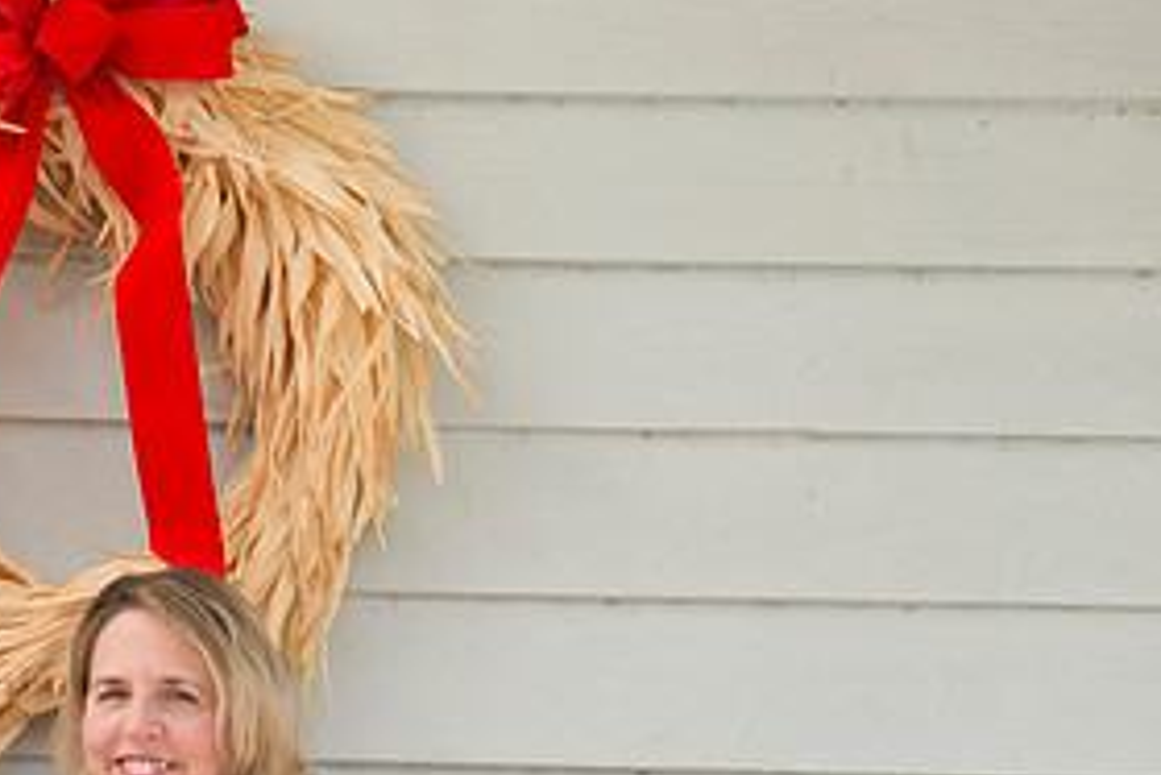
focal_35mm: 393
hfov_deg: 5.2
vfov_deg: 3.5
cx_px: 8
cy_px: 589
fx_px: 12680
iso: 200
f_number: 5.6
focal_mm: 190
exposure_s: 1/100
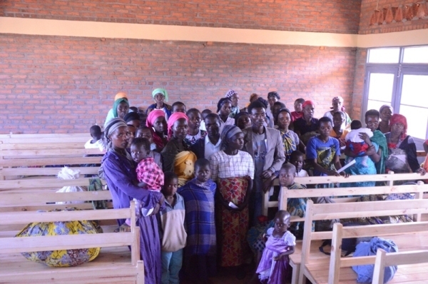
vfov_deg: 36.8
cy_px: 142
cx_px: 214
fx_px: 427
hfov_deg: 53.2
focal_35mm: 36
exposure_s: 1/100
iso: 6400
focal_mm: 24
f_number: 5.6
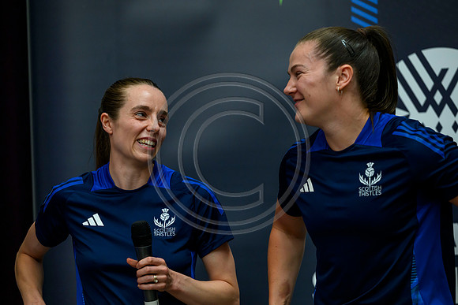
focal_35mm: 140
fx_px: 1781
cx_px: 229
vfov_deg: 9.8
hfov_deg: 14.7
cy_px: 152
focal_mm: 140
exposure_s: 1/400
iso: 4000
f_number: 3.5
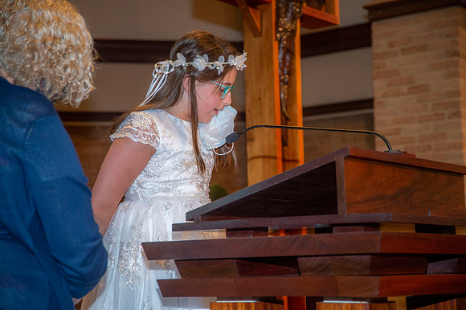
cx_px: 233
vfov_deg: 16.1
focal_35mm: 85
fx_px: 1100
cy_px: 155
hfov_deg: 23.9
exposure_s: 1/200
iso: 1600
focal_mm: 85
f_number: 5.6
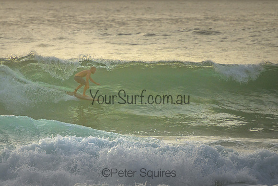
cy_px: 92
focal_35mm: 550
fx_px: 4246
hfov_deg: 3.7
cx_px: 106
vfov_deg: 2.5
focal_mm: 400
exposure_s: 1/2000
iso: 640
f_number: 5.6
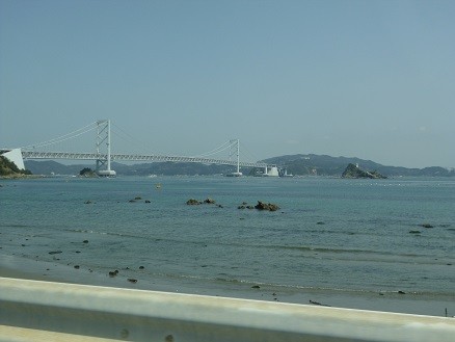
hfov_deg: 42.9
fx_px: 579
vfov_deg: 32.9
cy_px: 171
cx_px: 228
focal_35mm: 44
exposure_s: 1/1000
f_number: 3.4
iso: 100
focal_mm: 7.9
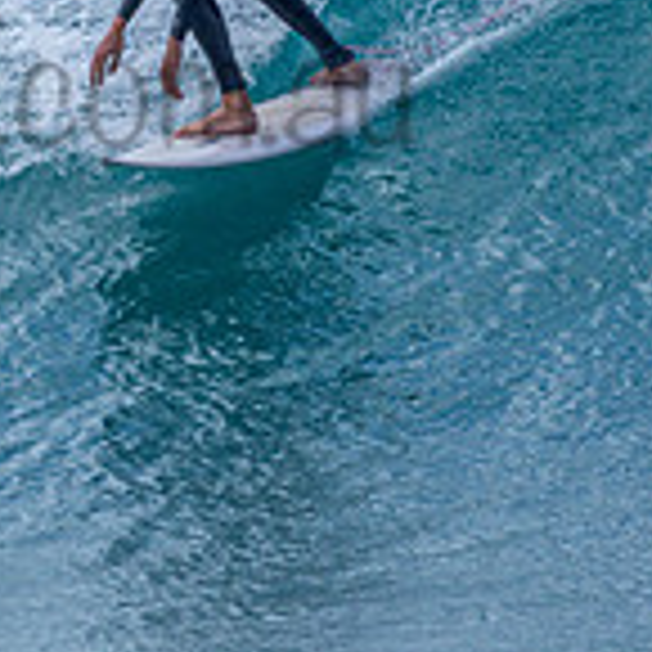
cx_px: -63
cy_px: 43
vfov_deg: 0.7
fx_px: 54403
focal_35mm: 2553
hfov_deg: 0.7
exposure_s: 1/1600
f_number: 5.6
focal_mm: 500
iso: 250
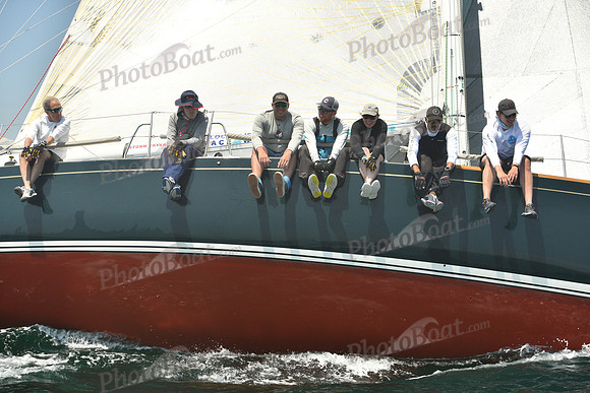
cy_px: 196
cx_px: 295
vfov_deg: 19.5
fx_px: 1147
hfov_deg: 28.8
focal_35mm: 70
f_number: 5.6
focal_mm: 70
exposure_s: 1/640
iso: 320
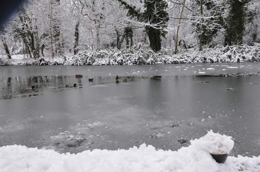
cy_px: 86
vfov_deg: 35.4
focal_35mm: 38
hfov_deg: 51.3
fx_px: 270
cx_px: 130
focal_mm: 25
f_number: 7.1
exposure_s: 1/200
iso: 640
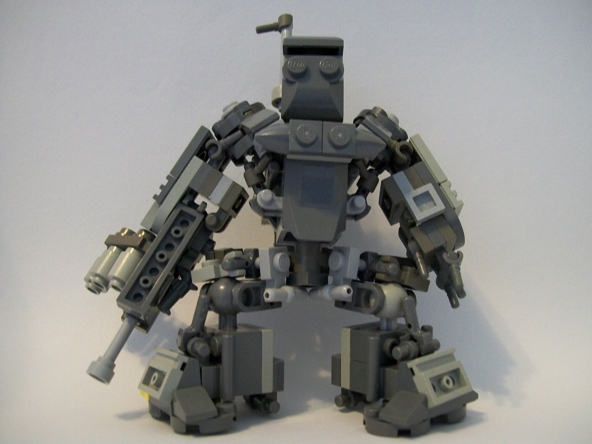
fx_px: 616
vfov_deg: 39.7
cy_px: 222
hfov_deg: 51.4
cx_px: 296
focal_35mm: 36
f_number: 2.7
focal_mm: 6
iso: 160
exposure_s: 1/15
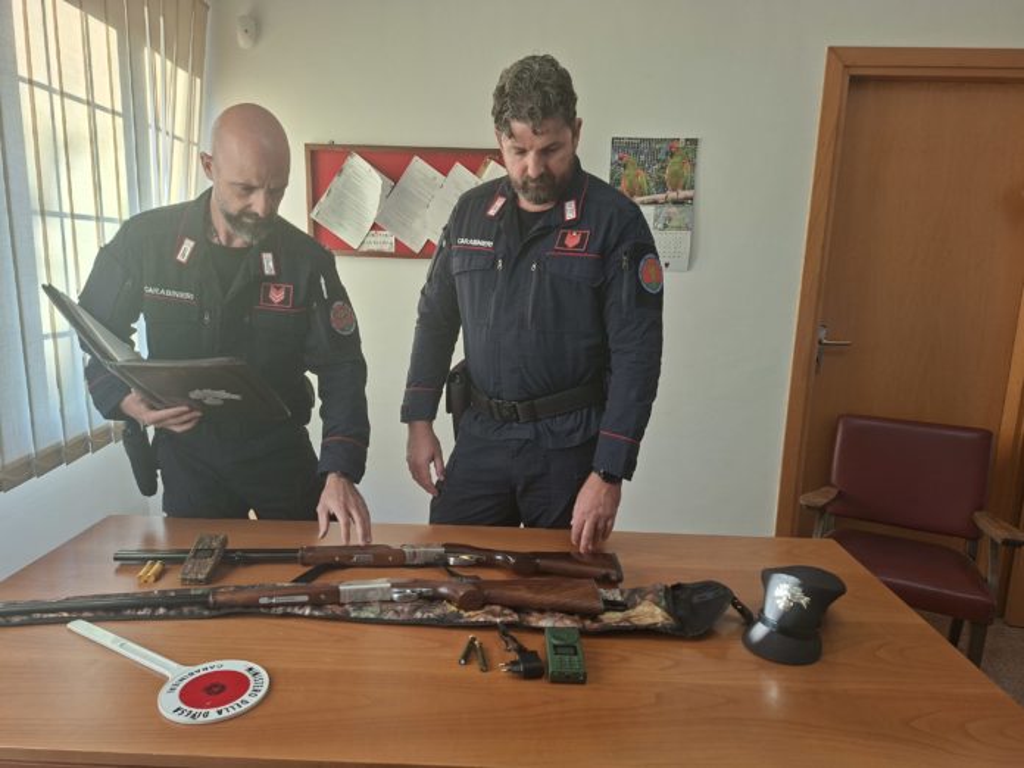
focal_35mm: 23
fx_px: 680
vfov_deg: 58.9
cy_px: 384
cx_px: 512
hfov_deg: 73.9
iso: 80
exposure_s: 1/100
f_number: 1.8
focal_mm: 5.54
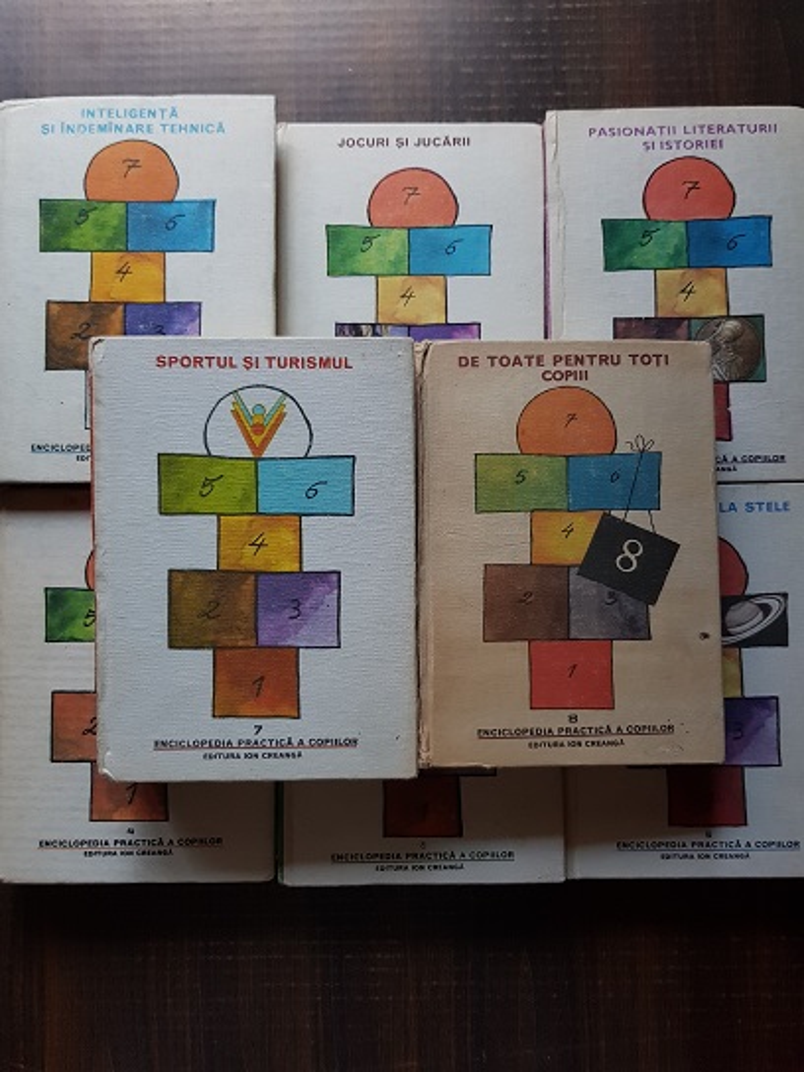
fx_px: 805
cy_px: 536
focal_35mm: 26
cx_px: 402
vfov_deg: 67.3
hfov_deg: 53.1
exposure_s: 1/30
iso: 200
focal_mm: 4.3
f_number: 1.7
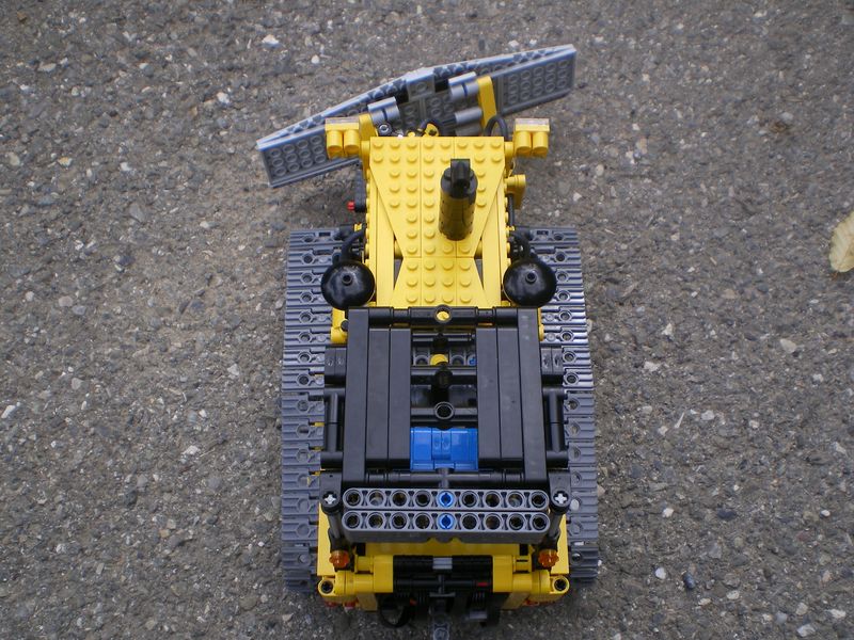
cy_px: 320
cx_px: 427
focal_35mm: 38
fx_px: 937
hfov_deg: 49.0
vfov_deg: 37.7
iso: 64
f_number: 4.6
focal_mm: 6.3
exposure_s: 1/160
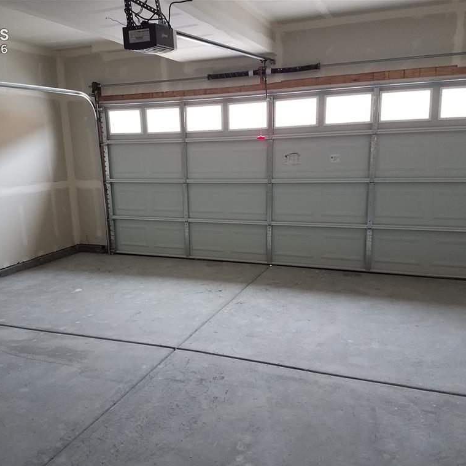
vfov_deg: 52.5
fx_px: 472
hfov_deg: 52.4
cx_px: 203
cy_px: 235
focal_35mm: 31
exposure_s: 1/60
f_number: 1.7
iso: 100
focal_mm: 4.2
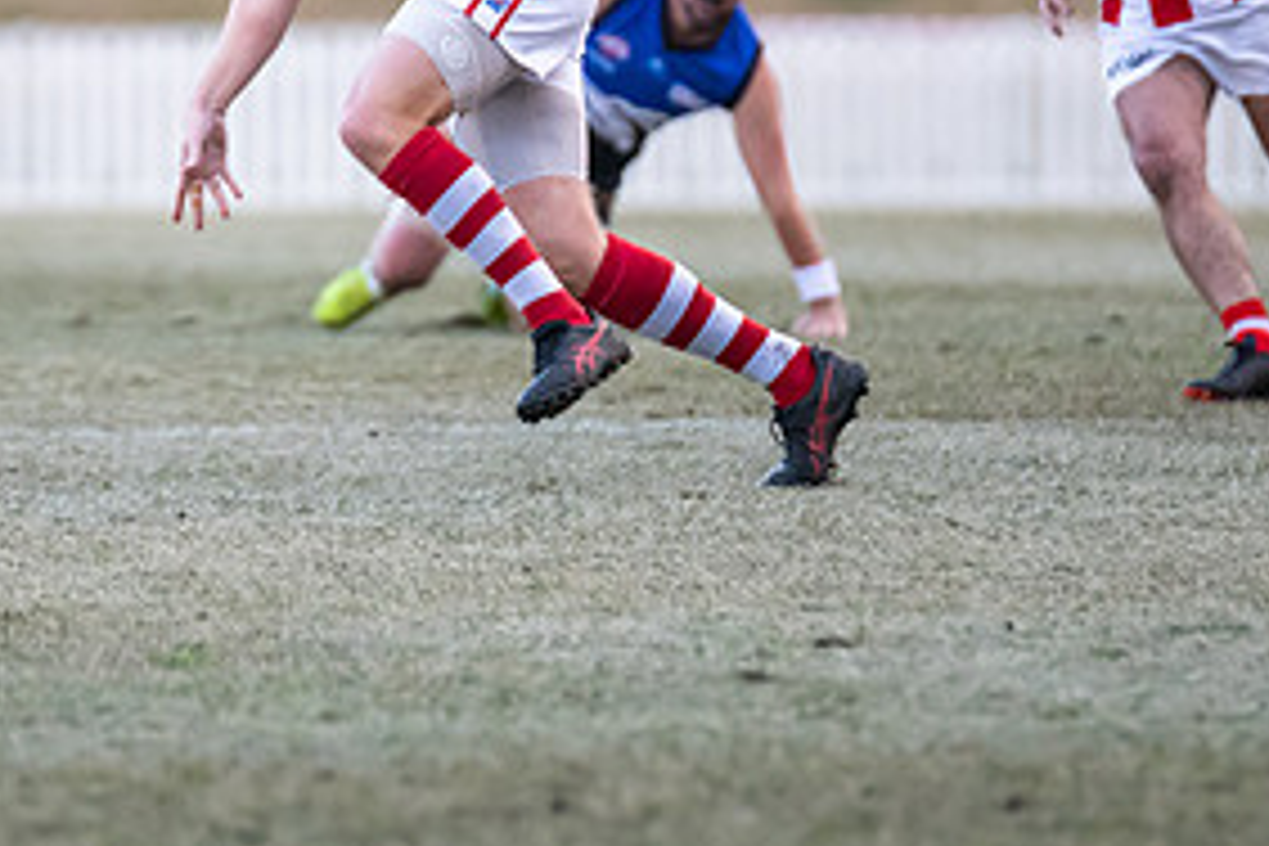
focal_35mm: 870
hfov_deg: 2.4
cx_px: 384
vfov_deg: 1.6
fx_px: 30665
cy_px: 64
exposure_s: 1/1250
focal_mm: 300
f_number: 2.8
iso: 2200
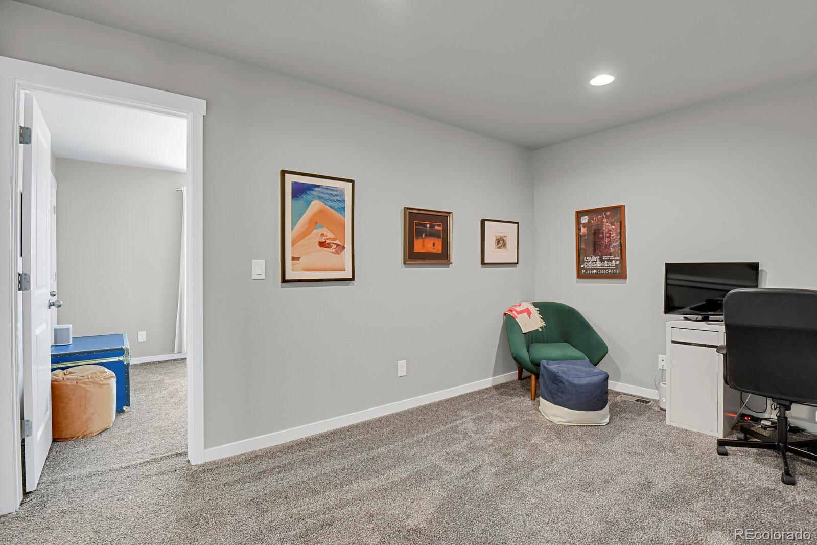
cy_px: 272
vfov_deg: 70.4
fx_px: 386
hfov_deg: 93.3
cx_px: 408
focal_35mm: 17
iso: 12800
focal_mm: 17
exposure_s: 1/8
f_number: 8
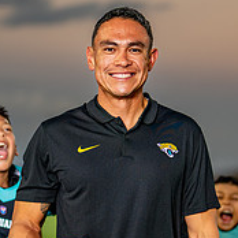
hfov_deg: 11.3
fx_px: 1198
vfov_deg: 11.3
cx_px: 148
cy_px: 150
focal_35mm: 154
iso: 160
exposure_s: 1/400
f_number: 1.2
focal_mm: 50
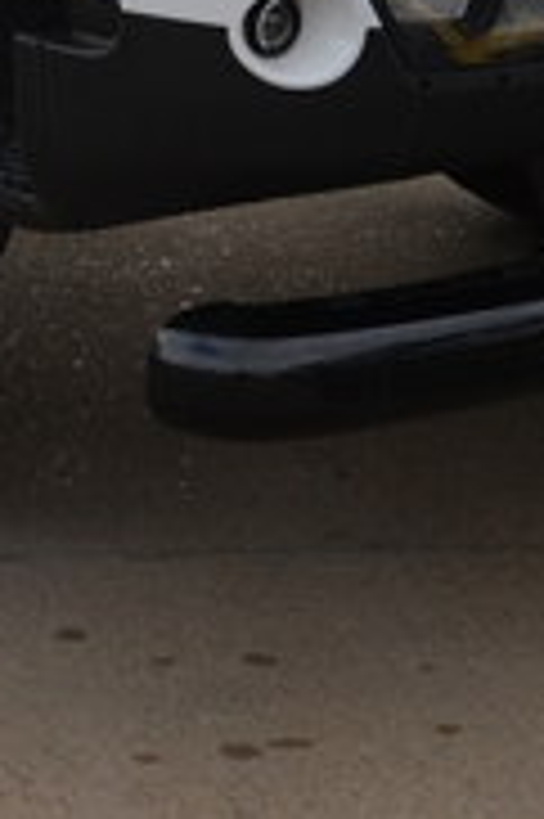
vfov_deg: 9.8
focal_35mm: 198
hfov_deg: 6.9
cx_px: -135
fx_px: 4496
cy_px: -720
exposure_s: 1/250
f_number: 8
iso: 180
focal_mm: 35
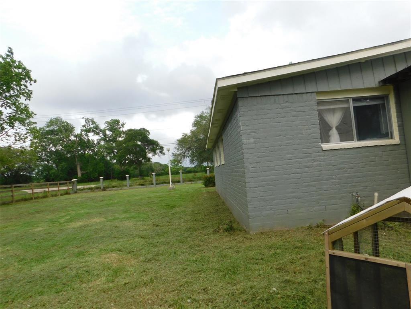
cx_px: 206
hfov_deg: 73.9
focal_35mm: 23
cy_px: 154
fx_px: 273
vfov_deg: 58.9
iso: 125
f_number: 3
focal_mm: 4
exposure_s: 1/640
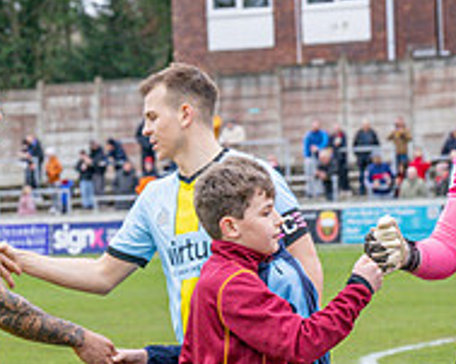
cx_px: -32
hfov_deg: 7.3
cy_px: 378
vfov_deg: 5.9
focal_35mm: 262
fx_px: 3534
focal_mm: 70
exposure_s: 1/500
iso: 400
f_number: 5
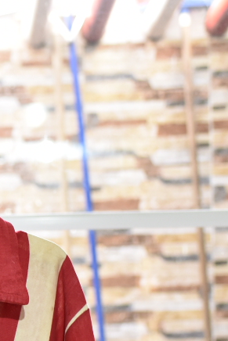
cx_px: -204
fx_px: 1234
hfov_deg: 9.9
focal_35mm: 130
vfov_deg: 15.3
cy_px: 394
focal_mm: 35
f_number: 2.5
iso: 1000
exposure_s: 1/30
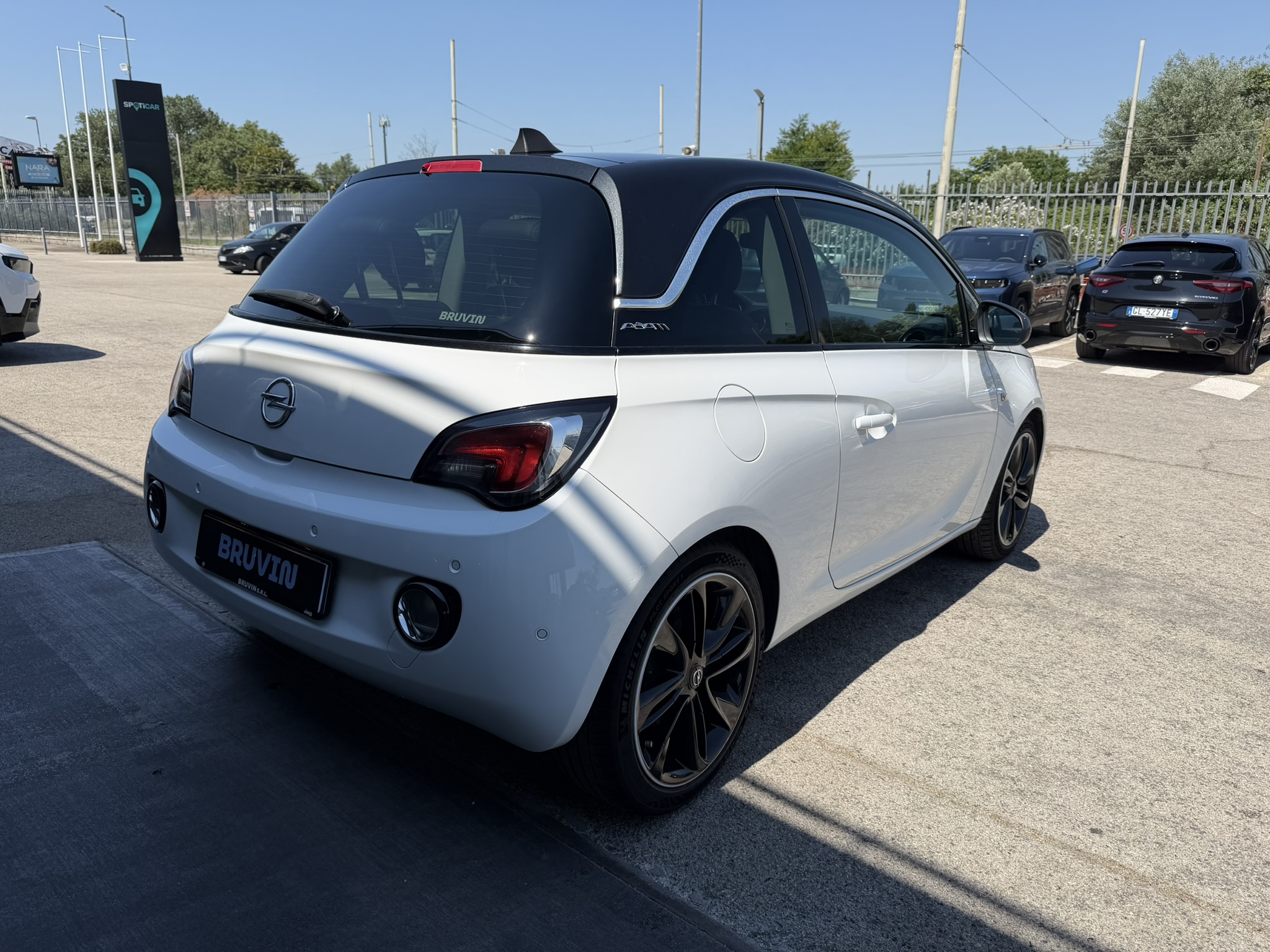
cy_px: 476
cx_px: 635
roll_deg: -1.2
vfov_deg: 56.8
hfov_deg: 71.6
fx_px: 881
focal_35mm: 24
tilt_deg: -15.4
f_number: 1.78
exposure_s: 1/5319
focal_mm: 6.76
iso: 80
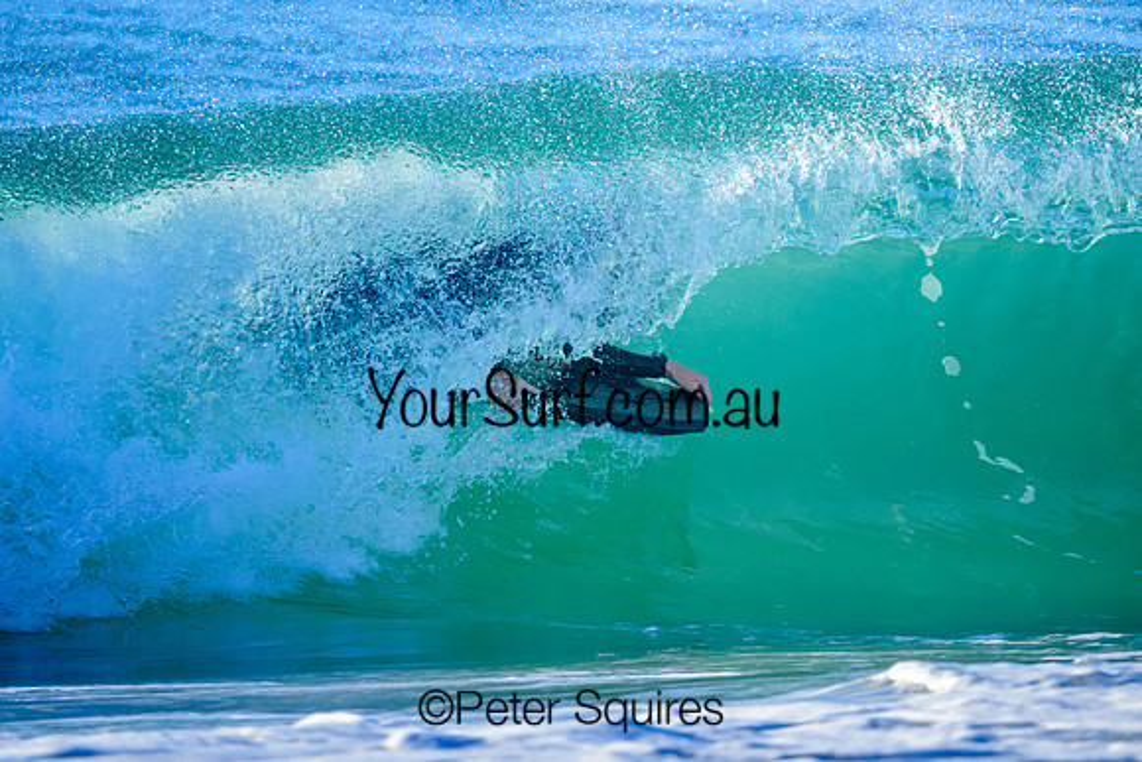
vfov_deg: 1.3
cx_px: 571
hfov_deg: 1.9
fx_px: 34181
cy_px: 274
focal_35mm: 1077
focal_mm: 800
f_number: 6.3
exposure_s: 1/2000
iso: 900
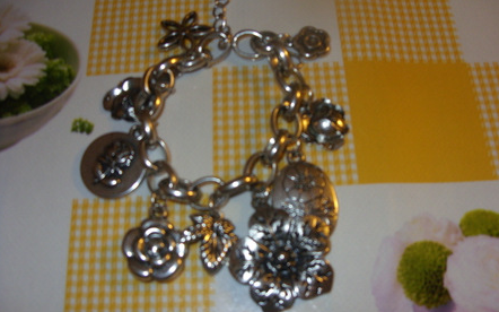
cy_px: 172
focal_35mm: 41
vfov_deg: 31.2
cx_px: 250
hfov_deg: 48.2
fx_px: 557
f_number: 2.8
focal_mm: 6.3
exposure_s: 1/30
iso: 200
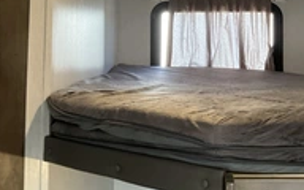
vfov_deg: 20.0
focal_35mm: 64
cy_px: 24
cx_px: 236
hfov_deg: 31.3
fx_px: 530
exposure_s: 1/60
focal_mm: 3
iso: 100
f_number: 1.8
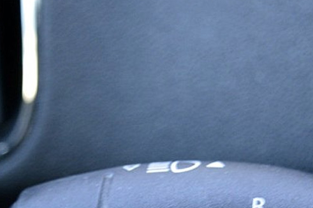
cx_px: 152
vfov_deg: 8.0
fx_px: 1485
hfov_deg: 12.0
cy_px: 223
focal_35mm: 171
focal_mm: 40
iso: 800
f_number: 4.8
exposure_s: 1/25
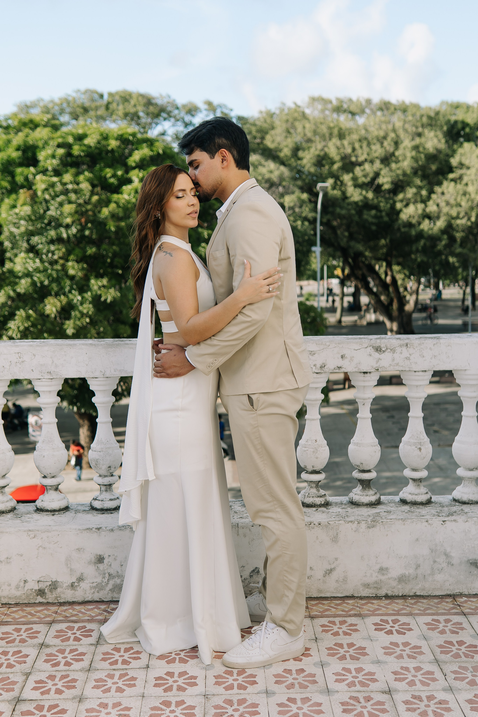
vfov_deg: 43.6
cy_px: 358
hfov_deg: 29.9
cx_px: 239
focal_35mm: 45
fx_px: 896
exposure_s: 1/800
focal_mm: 30
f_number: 2.5
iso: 100
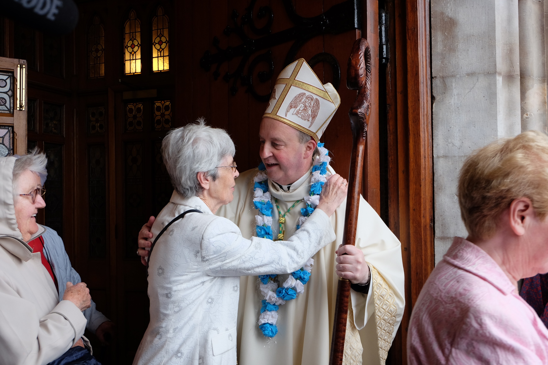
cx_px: 274
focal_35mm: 35
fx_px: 533
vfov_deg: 37.9
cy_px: 182
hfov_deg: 54.4
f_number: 5
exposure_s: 1/100
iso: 640
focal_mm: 23.2
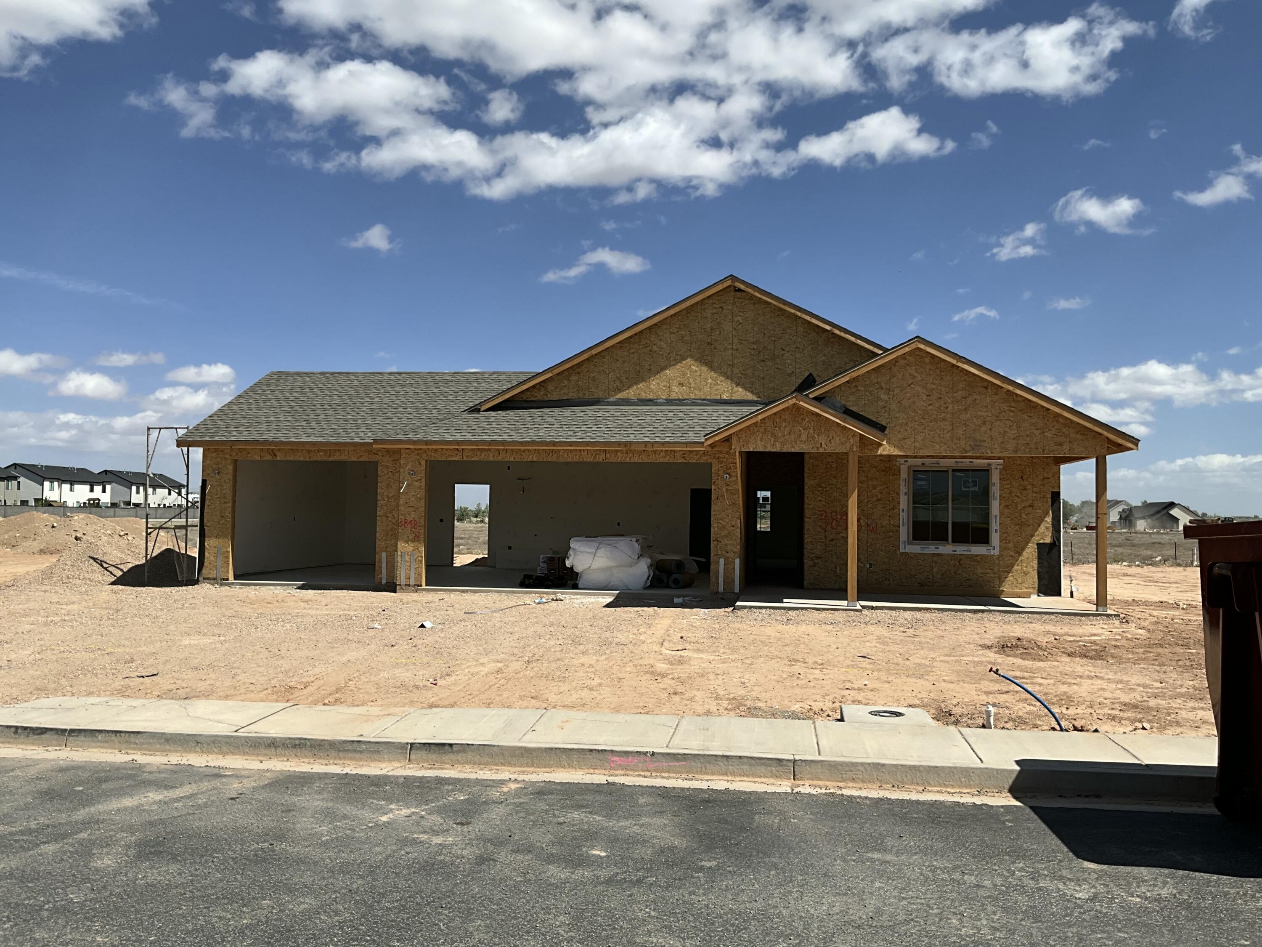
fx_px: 1057
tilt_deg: +0.0
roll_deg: +0.6
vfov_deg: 48.2
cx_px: 631
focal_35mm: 29
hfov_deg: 61.7
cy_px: 474
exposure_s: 1/3322
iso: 25
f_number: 1.8
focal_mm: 3
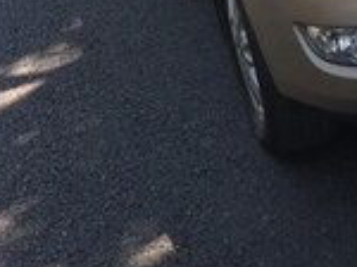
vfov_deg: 11.1
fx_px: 1318
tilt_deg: -14.4
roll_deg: +8.6
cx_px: 488
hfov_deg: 14.6
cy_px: -128
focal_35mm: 128
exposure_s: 1/501
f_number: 2.2
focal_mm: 4.15
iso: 32
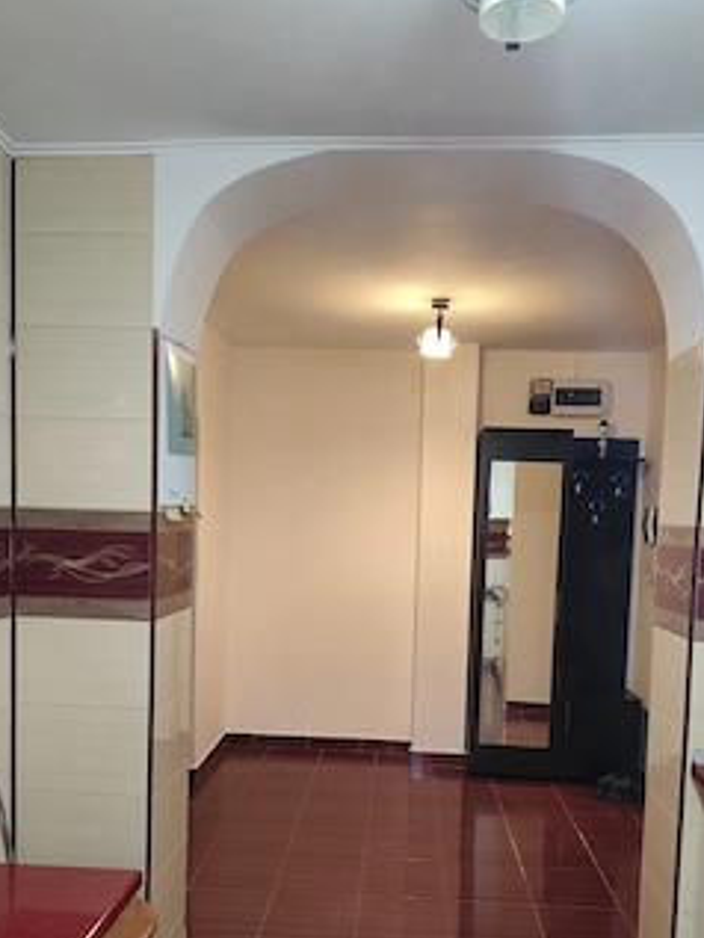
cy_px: 559
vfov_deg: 61.2
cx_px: 379
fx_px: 786
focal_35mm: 29
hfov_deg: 48.2
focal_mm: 6.19
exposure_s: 1/33.3
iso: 1000
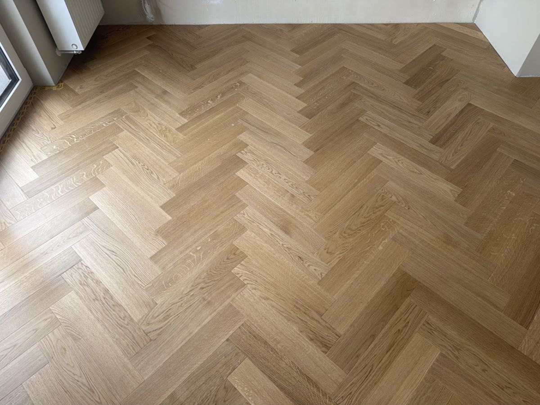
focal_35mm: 24
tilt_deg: -49.7
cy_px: 202
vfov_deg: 56.8
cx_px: 270
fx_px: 374
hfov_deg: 71.6
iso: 100
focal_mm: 6.76
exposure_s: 1/121
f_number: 1.78
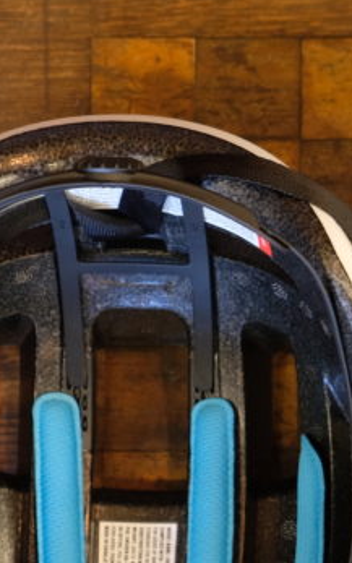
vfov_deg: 8.6
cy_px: 445
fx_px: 3744
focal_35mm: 244
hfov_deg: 5.3
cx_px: 498
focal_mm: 55
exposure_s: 1/15
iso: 800
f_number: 4
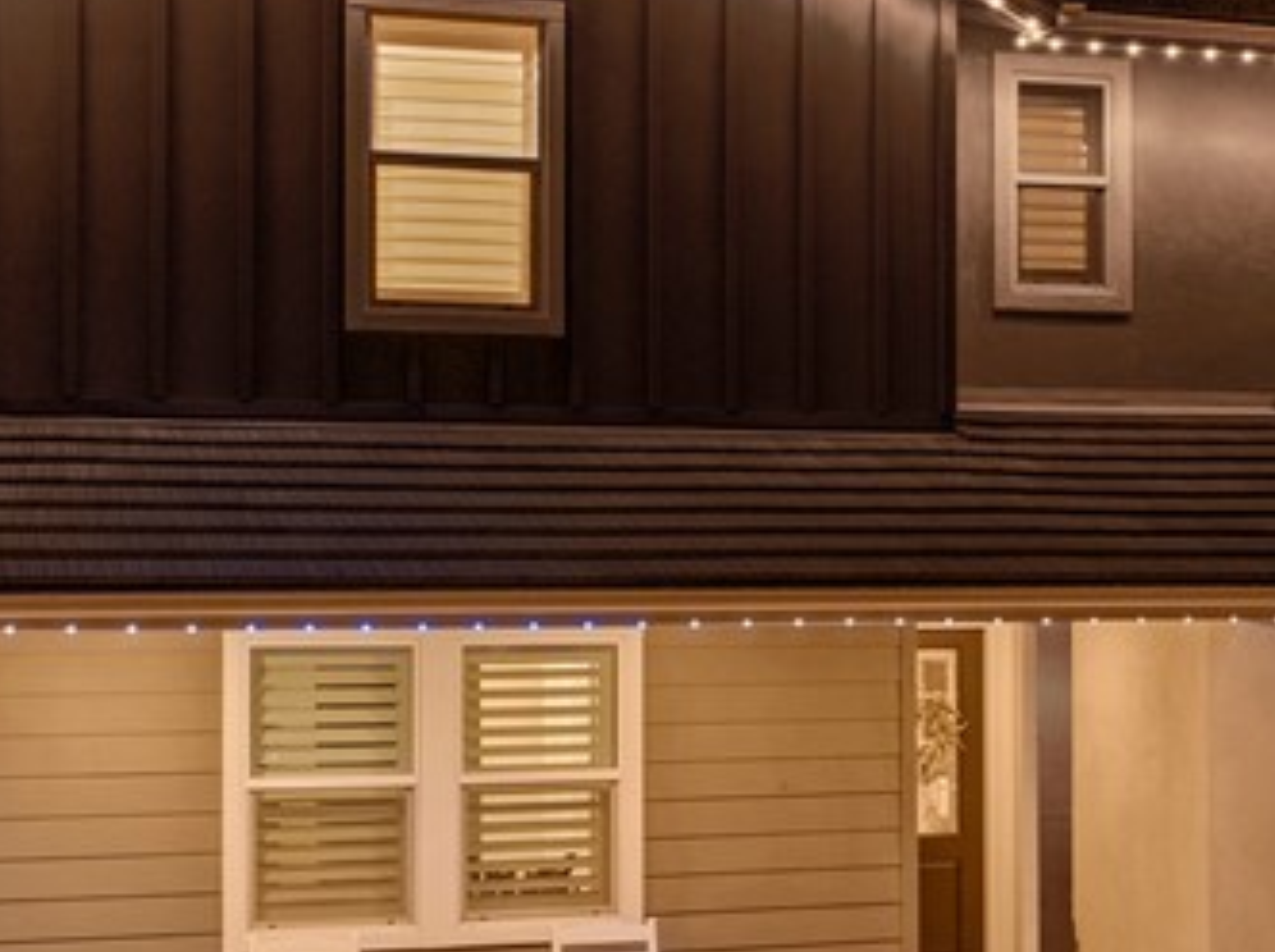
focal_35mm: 74
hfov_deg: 25.9
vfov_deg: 19.8
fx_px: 2722
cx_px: 1002
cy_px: 553
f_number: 2.8
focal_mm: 12.29
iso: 800
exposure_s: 1/3
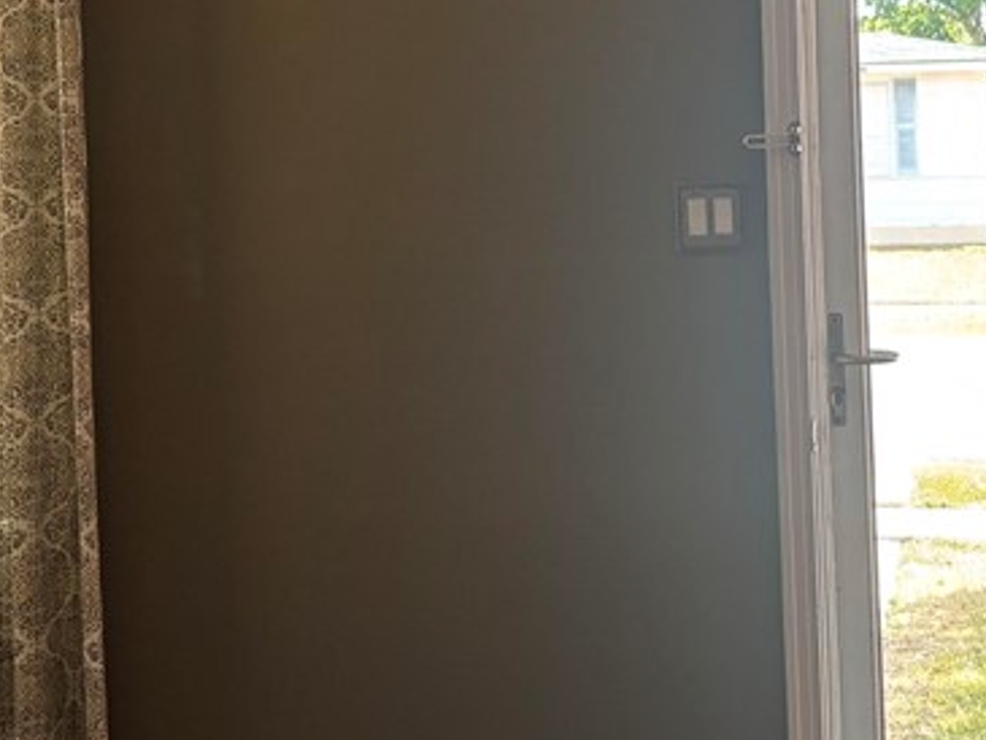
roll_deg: +1.5
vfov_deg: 19.9
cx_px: 521
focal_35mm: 73
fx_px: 2080
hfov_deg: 26.7
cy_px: 130
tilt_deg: +0.5
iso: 80
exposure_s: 1/121
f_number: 1.6
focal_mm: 5.96
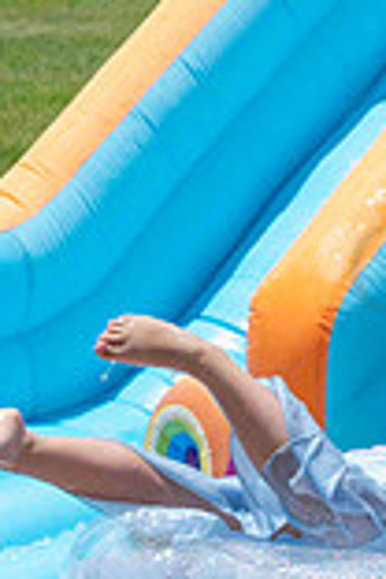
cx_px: 1032
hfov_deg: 7.1
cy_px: 451
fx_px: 2879
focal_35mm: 179
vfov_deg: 11.5
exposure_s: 1/800
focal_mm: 48
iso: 400
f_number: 8
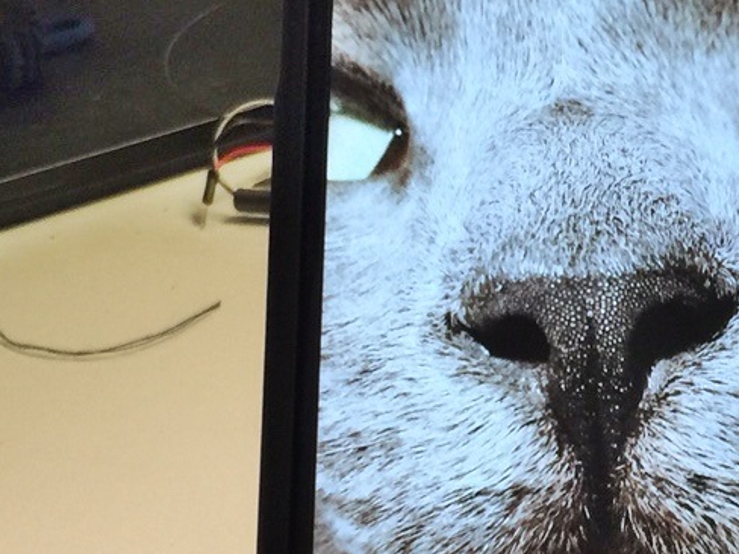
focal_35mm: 97
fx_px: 2071
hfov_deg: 19.9
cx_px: 625
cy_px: 407
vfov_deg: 15.2
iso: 50
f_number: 2.2
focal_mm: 4.15
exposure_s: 1/15
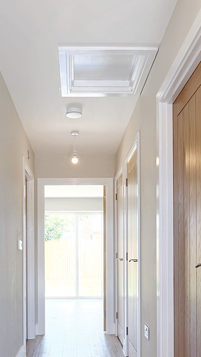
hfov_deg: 28.9
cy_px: 258
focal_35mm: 41
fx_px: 389
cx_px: 78
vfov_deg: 47.9
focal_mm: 14
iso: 100
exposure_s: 1/160
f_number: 4.5
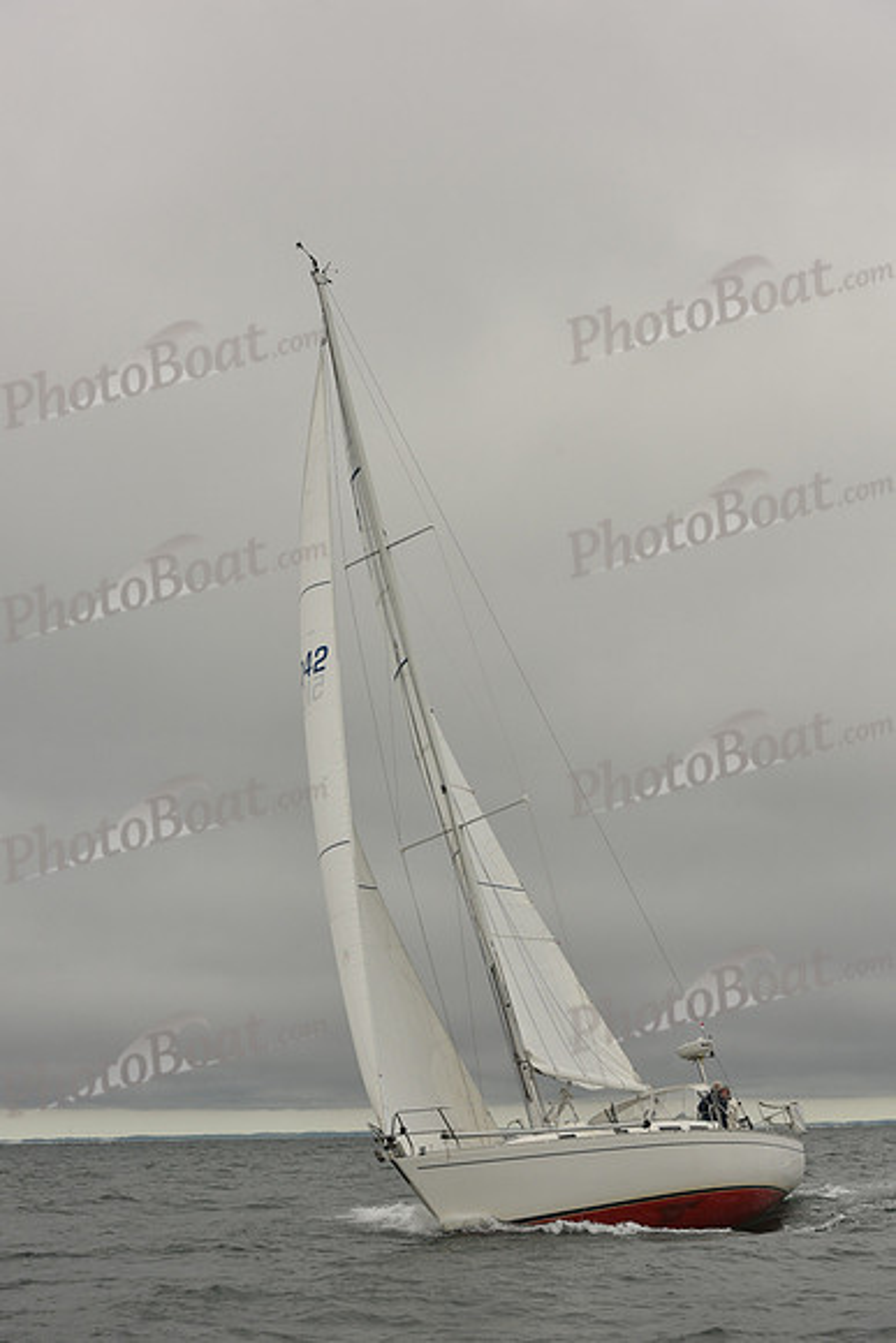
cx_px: 448
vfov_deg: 28.8
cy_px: 672
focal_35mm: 70
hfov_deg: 19.5
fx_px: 2612
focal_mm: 70
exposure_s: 1/800
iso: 320
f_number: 9
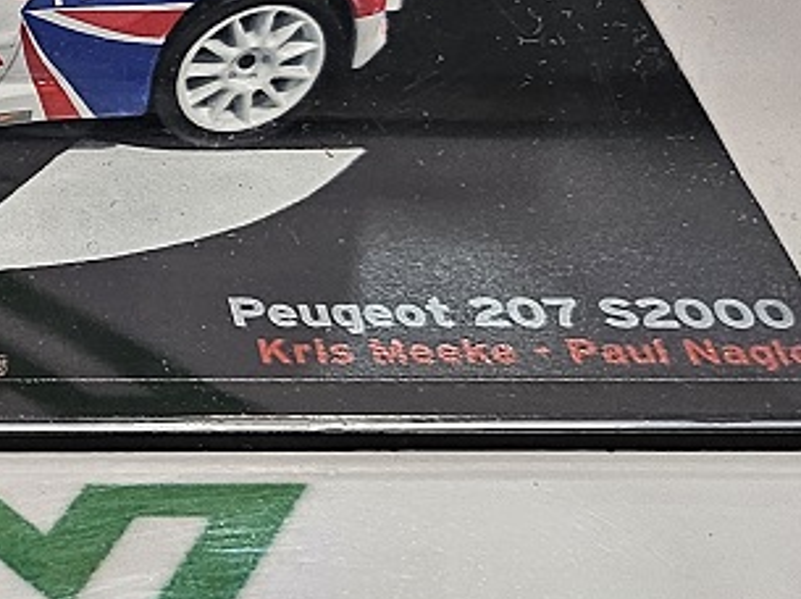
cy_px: 81
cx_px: -386
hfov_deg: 17.2
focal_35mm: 104
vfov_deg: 14.1
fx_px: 2404
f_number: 1.8
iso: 160
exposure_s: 1/100
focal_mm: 5
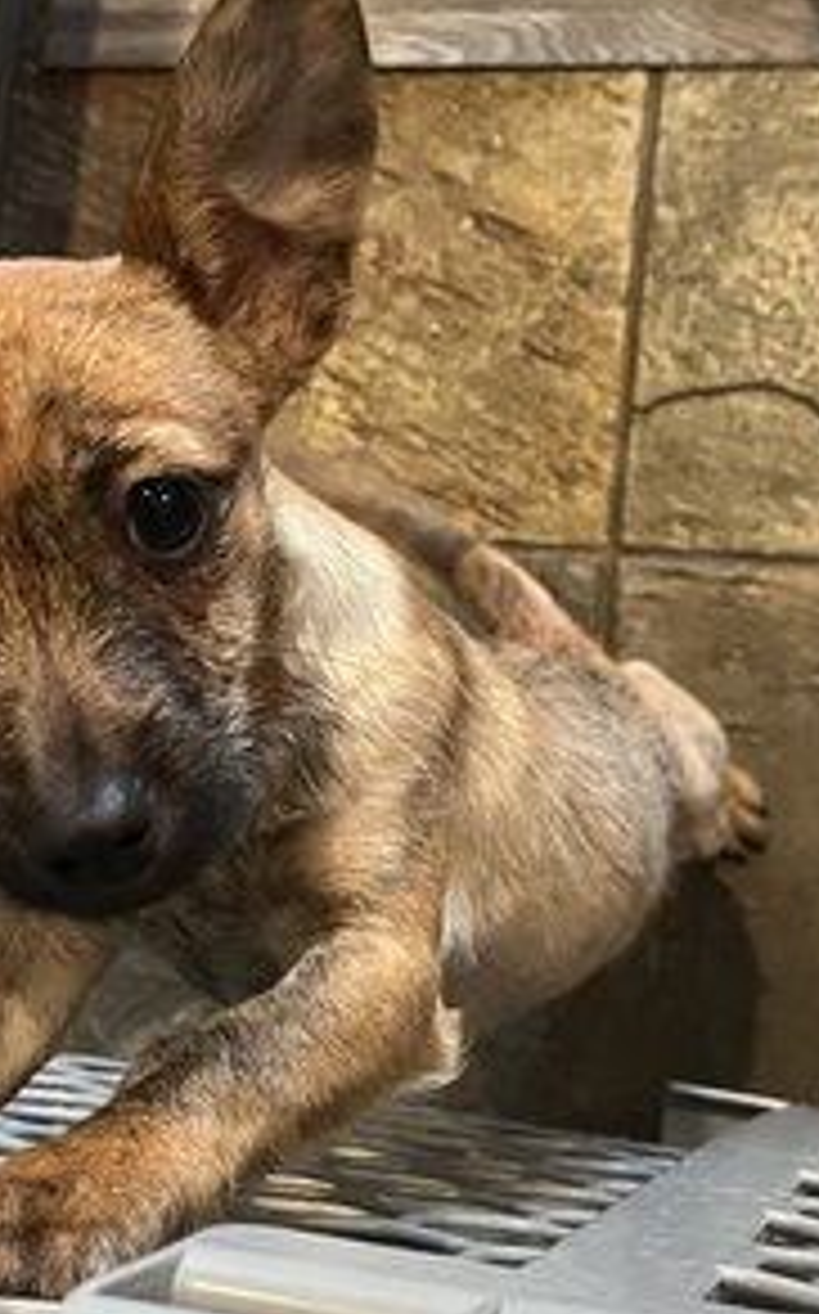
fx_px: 2254
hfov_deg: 20.6
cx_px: 472
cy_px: 520
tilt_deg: -71.1
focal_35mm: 63
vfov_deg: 32.4
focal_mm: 5.1
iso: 500
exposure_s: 1/60
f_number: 1.6
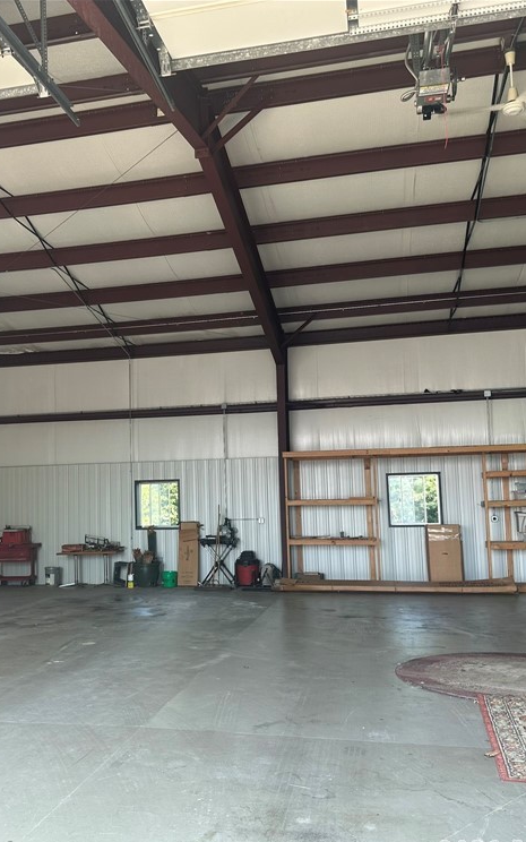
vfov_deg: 55.3
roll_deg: +2.2
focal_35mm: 35
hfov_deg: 35.8
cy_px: 433
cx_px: 167
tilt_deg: +5.7
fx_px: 803
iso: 64
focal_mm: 6.86
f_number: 1.78
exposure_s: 1/179
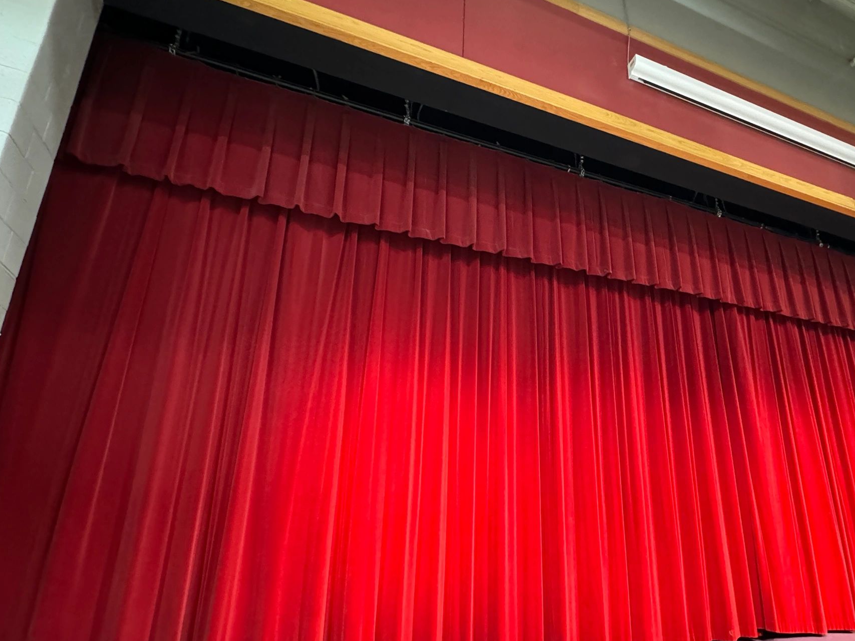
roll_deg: +0.1
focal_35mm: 21
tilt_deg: +16.9
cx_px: 517
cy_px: 380
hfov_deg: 78.0
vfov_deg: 62.9
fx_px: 519
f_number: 2.2
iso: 1250
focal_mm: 2.22
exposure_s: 1/60
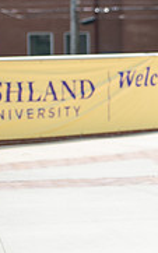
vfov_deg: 8.2
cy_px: 124
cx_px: 373
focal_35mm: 255
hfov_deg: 5.0
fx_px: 1758
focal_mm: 78
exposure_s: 1/500
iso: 64
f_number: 3.2
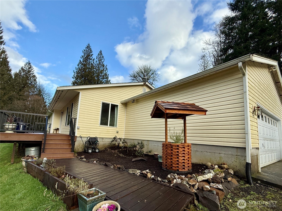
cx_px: 141
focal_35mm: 14
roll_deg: -2.8
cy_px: 106
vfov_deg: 85.6
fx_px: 114
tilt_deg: +14.2
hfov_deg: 102.1
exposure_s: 1/914
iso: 50
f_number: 2.2
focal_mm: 2.22
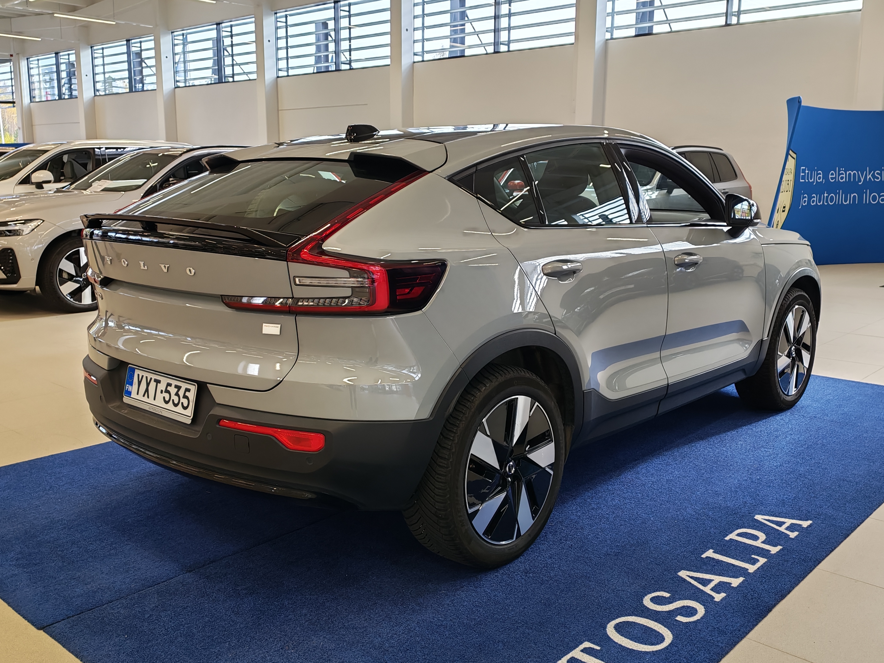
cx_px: 442
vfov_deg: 40.7
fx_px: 894
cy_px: 332
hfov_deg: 52.6
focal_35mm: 35
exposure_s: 1/100
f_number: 1.9
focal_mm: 6.12
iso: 139
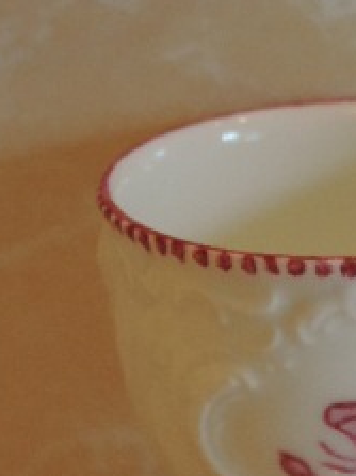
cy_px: 440
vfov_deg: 11.5
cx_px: 352
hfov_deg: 8.6
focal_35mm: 171
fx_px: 2347
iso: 400
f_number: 4
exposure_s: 1/80
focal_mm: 15.1
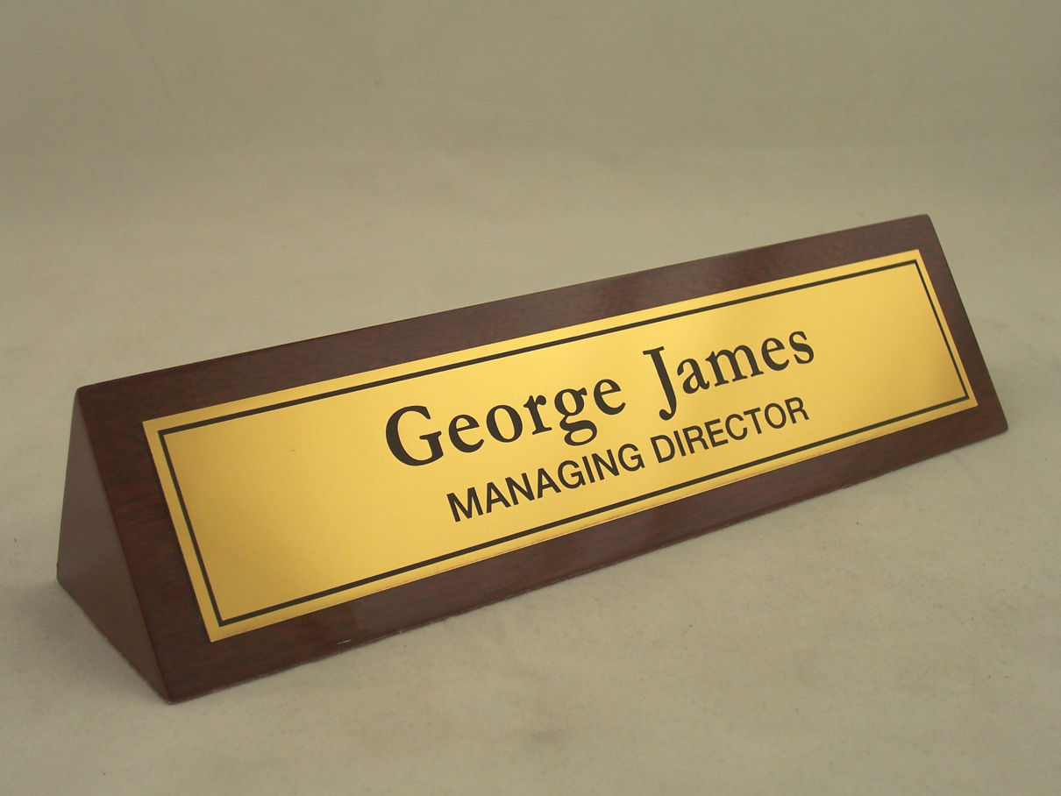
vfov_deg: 27.5
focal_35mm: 53
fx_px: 1625
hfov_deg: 36.2
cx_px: 530
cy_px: 398
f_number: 3.4
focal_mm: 8.6
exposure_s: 1/90
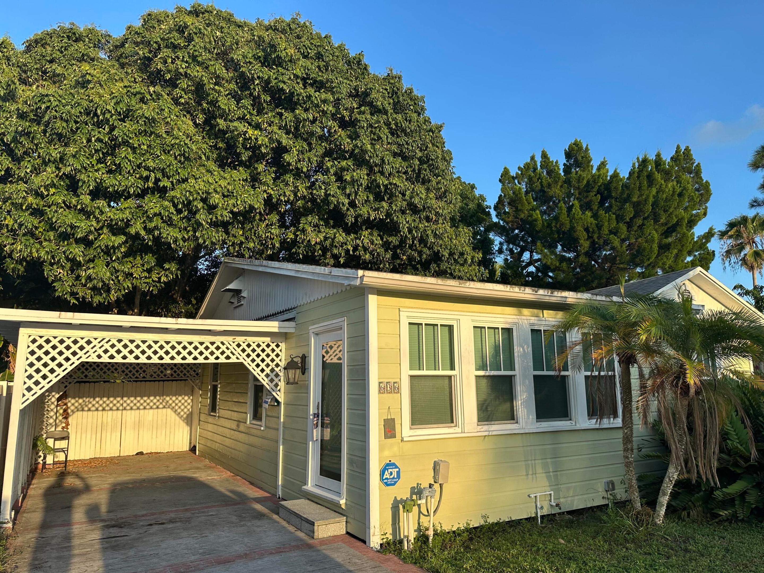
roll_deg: +0.8
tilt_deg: +8.6
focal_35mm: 24
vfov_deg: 56.8
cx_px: 382
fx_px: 530
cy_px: 286
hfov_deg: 71.6
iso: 80
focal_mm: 6.86
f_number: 1.78
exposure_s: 1/1562
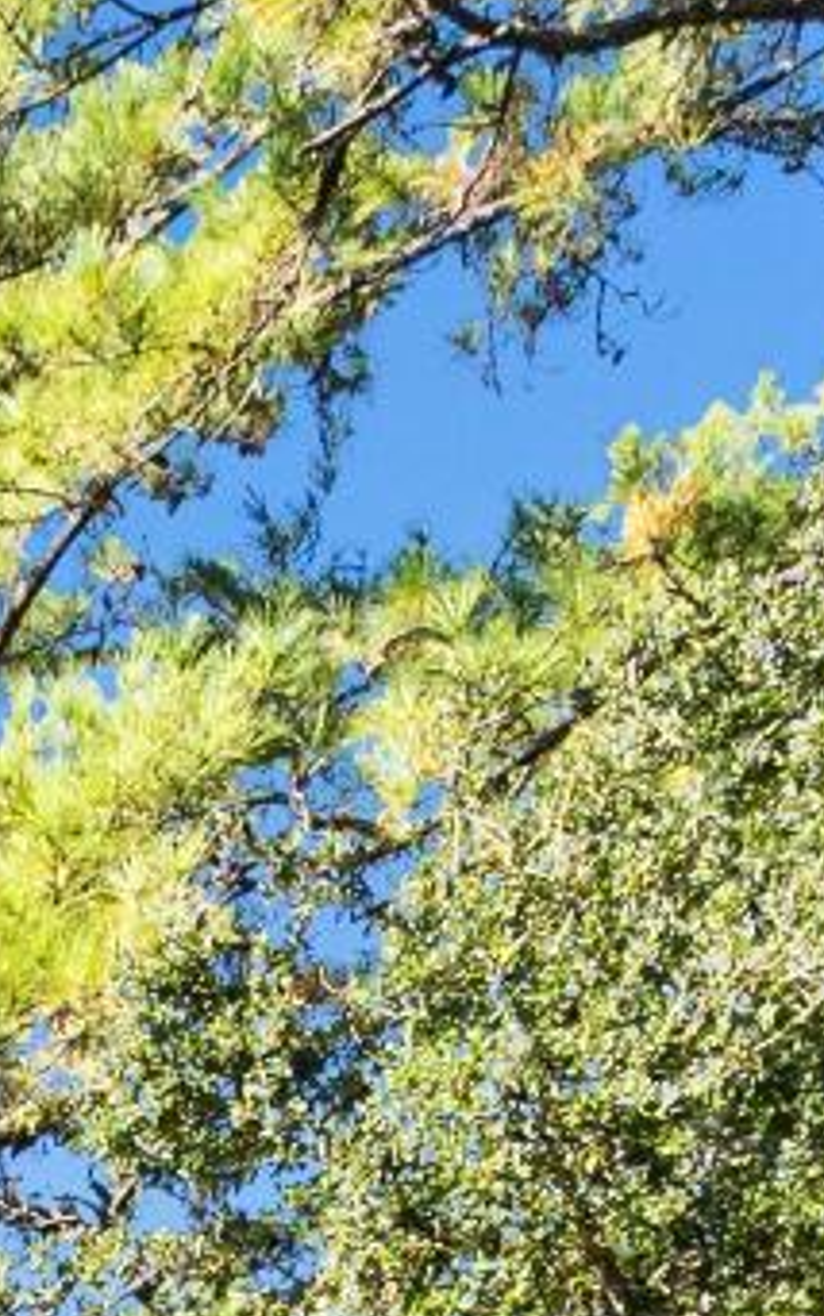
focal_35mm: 152
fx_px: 5457
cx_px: -1844
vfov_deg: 10.5
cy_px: 3736
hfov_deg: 7.4
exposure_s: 1/1250
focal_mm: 17
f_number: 4
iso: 320
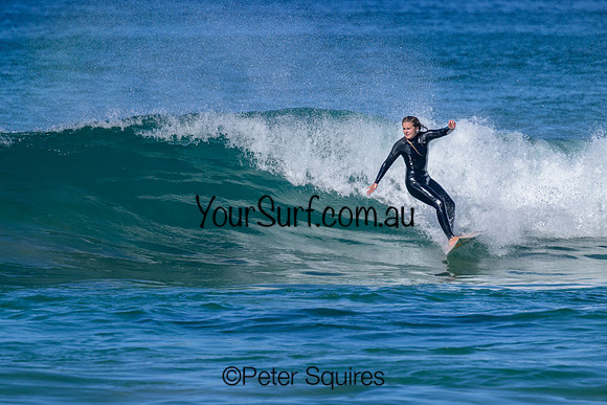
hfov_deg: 2.7
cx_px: 328
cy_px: 206
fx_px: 12988
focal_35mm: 770
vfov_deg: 1.8
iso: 360
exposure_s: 1/1600
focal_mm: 560
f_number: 8
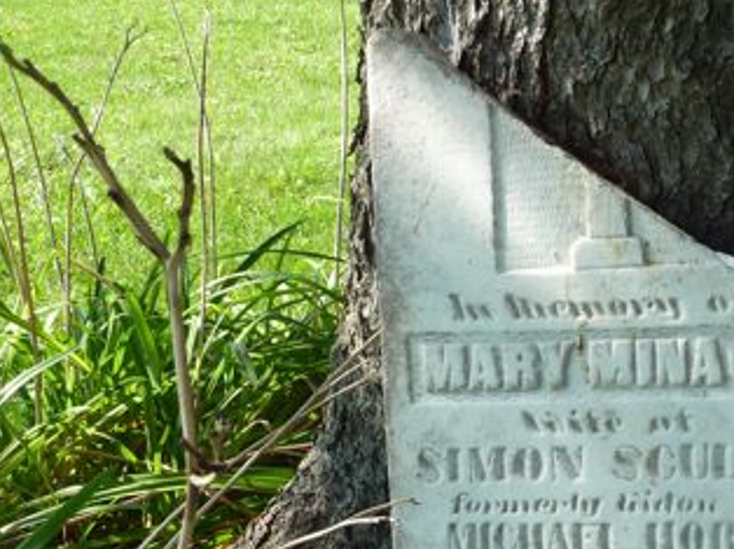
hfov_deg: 35.5
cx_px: 650
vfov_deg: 27.1
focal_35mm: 51
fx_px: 1081
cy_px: 533
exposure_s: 1/125
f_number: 4
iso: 80
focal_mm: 4.1
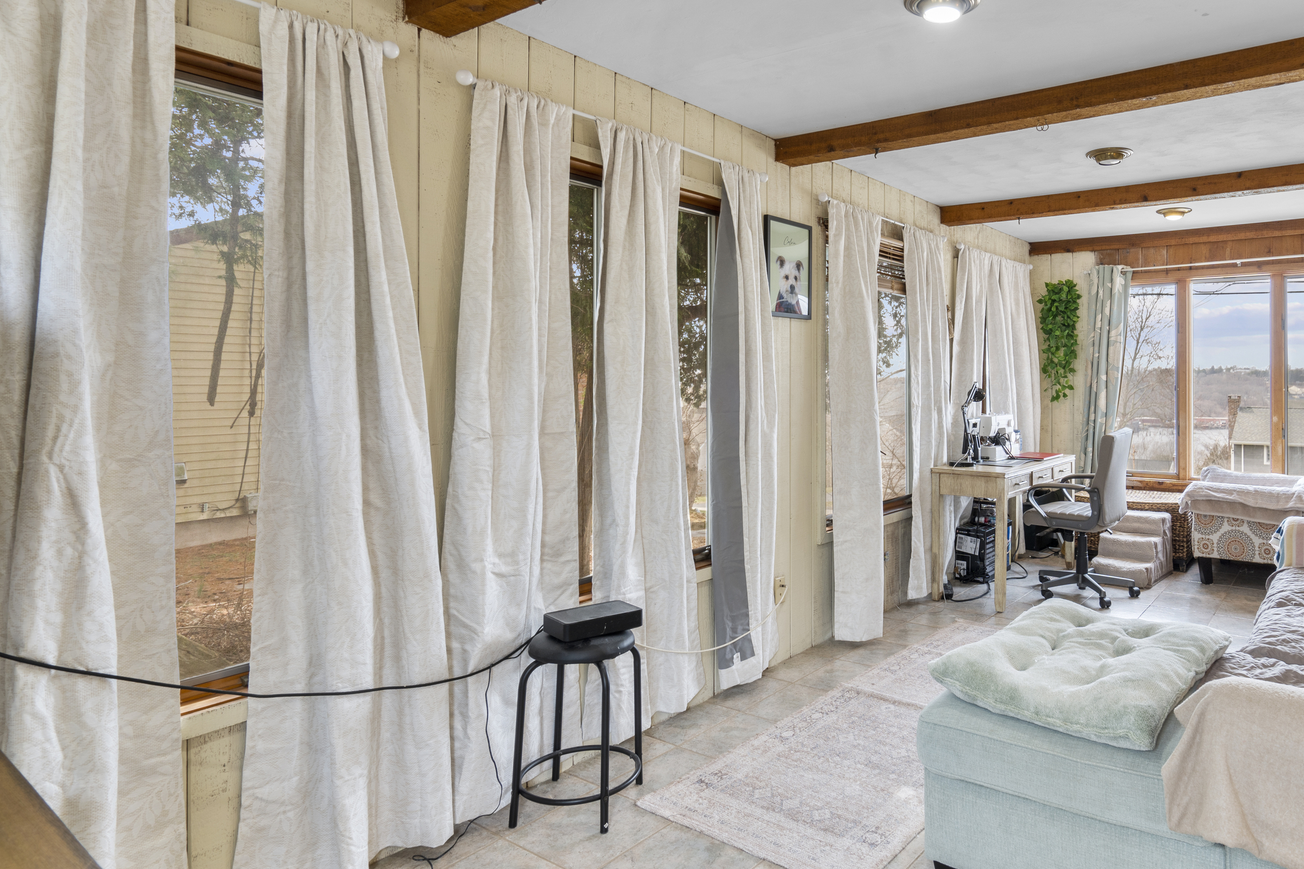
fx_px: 797
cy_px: 372
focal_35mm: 22
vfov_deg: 57.0
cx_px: 863
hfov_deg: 76.2
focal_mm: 16
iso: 200
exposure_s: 1/2
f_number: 9
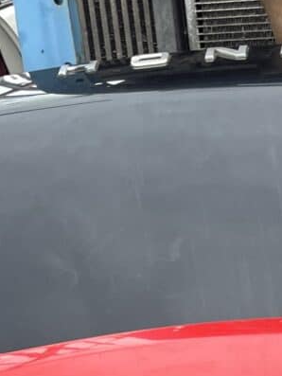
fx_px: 1455
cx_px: 378
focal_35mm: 134
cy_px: 693
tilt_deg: -33.8
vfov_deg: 13.2
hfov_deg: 10.8
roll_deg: +3.1
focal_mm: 5.1
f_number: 1.6
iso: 32
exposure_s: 1/137
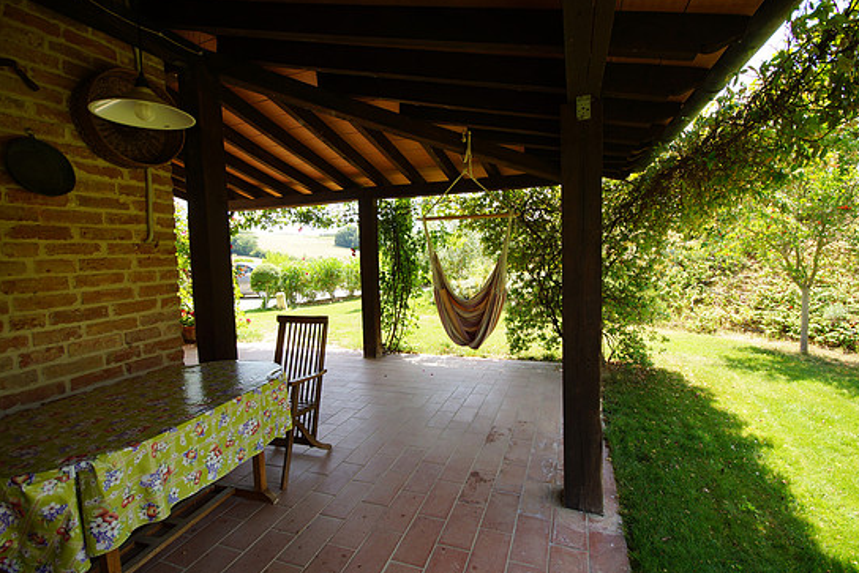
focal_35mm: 16
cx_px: 428
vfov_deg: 73.8
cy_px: 283
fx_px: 382
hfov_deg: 96.7
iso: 100
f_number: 6.3
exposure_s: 1/80
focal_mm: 10
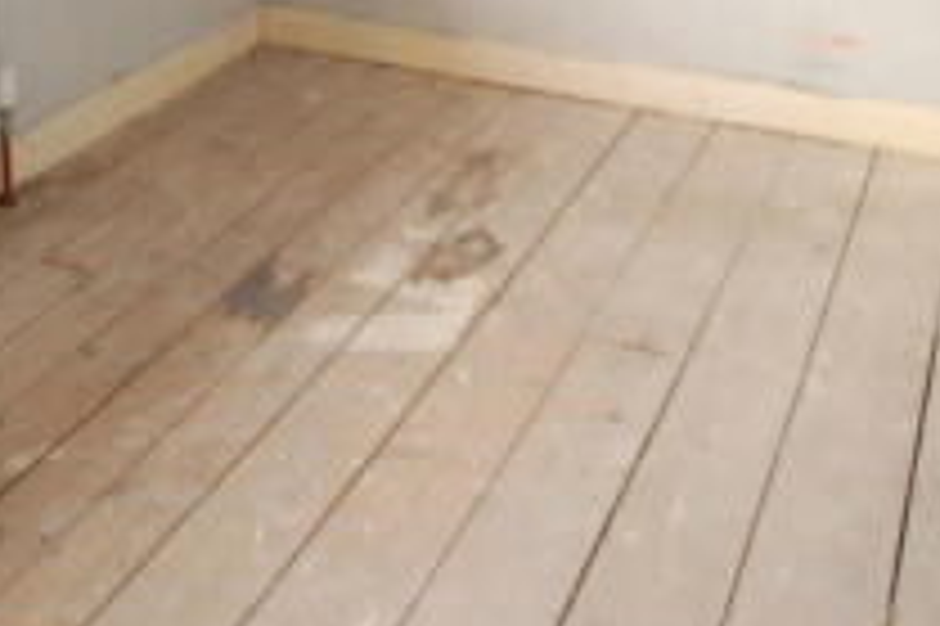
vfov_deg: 24.5
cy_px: -216
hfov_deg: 41.9
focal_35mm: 47
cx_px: 436
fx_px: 1226
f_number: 3.5
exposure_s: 1/10
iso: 800
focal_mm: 10
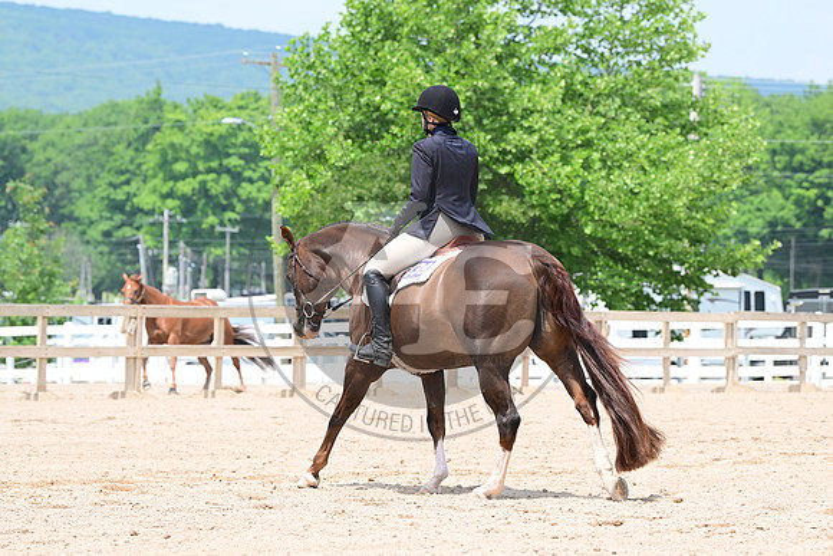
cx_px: 416
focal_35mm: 175
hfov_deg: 11.7
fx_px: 4050
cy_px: 278
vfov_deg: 7.9
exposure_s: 1/1600
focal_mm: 175
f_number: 7.1
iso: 1000
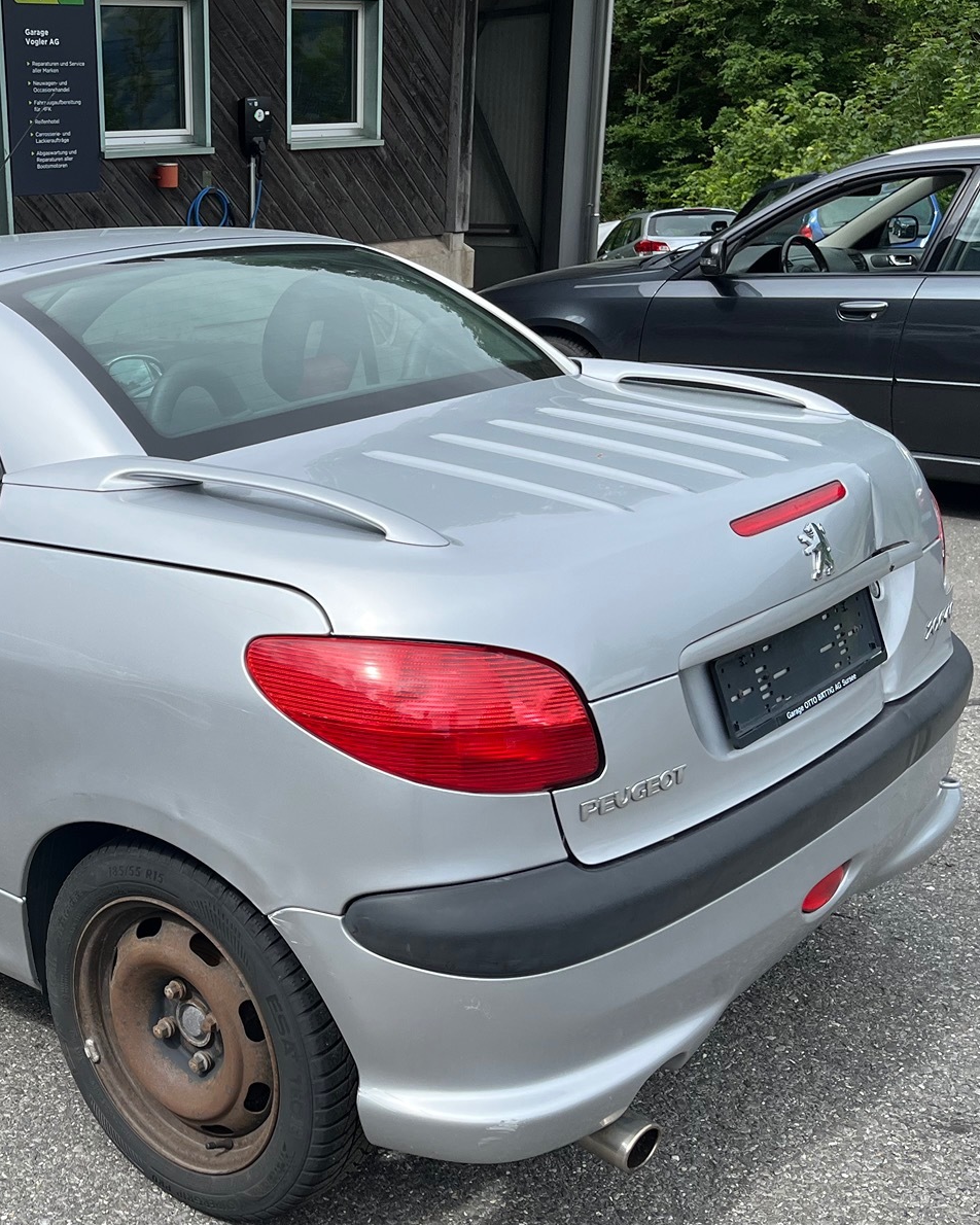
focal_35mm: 43
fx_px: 1559
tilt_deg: -18.7
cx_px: 146
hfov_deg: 33.5
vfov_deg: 42.8
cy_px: 710
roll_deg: +3.4
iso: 50
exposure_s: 1/2571
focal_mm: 5.1
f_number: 1.6
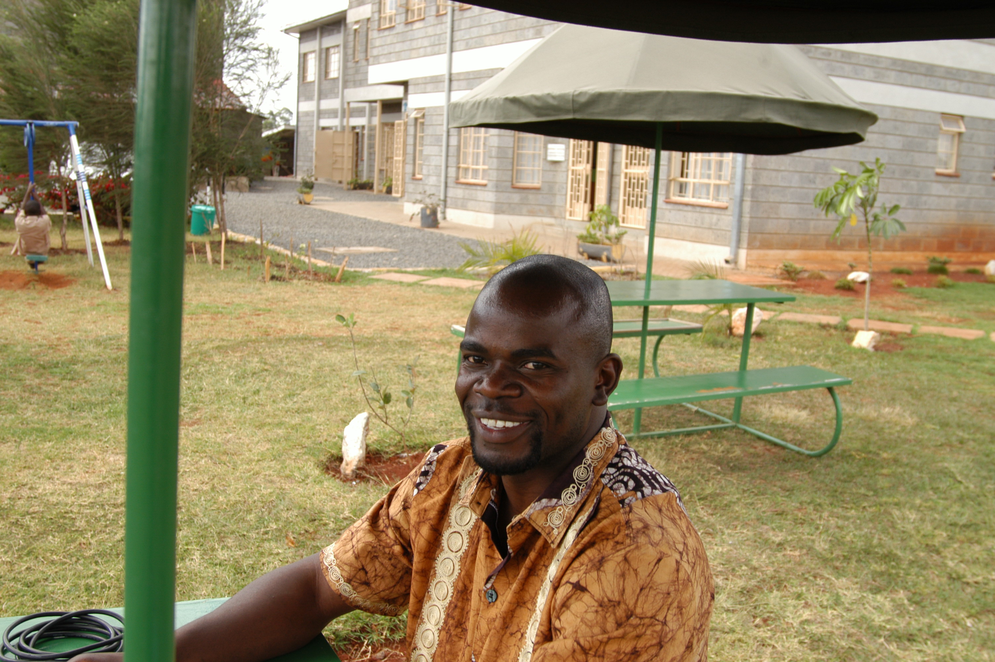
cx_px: 498
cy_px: 331
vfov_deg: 36.8
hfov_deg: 53.2
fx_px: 994
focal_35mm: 36
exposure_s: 1/160
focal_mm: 24
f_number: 5.6
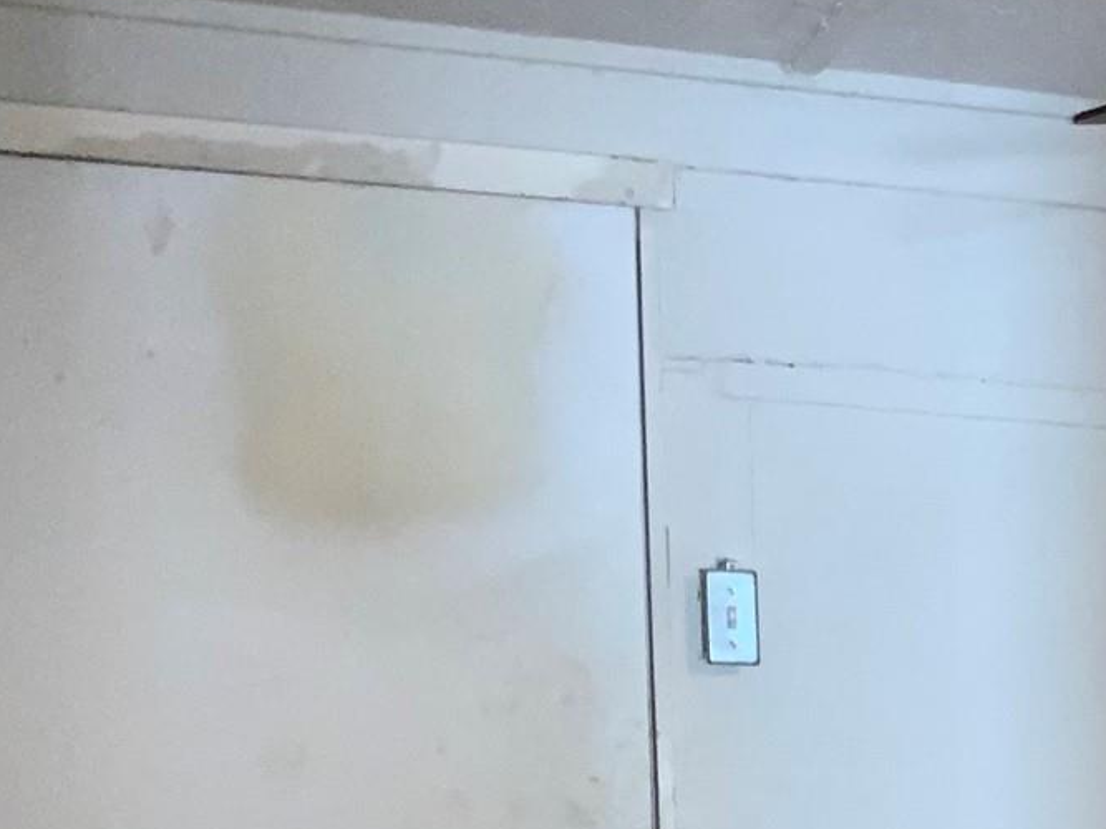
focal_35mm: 89
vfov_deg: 15.3
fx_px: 2843
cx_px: 1401
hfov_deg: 20.3
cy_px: 1252
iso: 100
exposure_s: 1/37
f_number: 1.8
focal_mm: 3
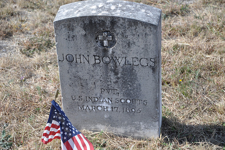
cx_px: 112
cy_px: 75
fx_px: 749
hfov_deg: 17.1
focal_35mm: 120
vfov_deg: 11.4
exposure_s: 1/160
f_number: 6.3
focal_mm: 80
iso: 200
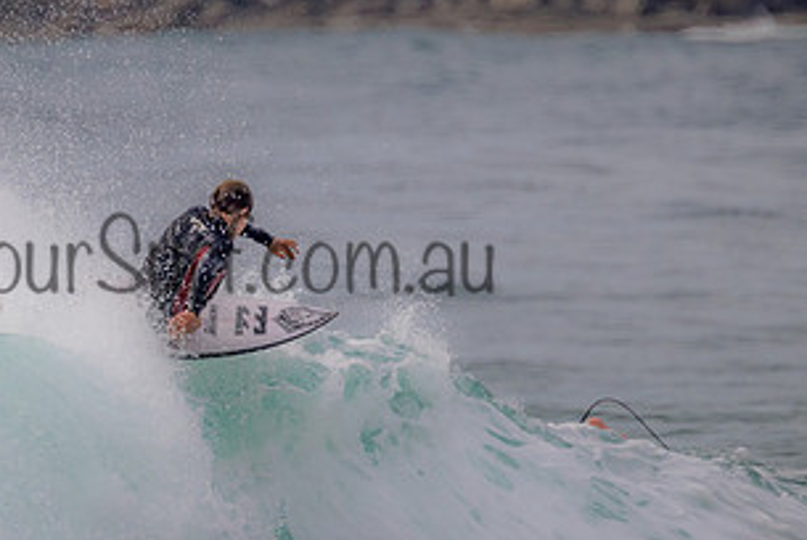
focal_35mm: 1520
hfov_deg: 1.4
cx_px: 214
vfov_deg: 0.9
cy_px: 232
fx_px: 34105
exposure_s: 1/2000
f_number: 11
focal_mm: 800
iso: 1250
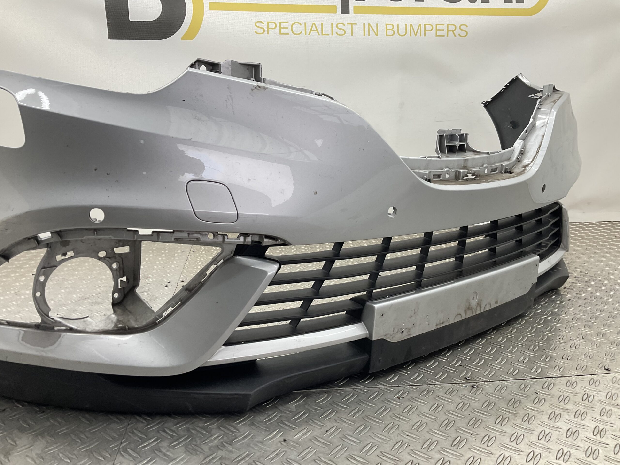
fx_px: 519
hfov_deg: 61.7
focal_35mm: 29
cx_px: 310
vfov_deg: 48.2
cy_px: 232
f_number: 1.8
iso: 50
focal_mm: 3
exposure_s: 1/120
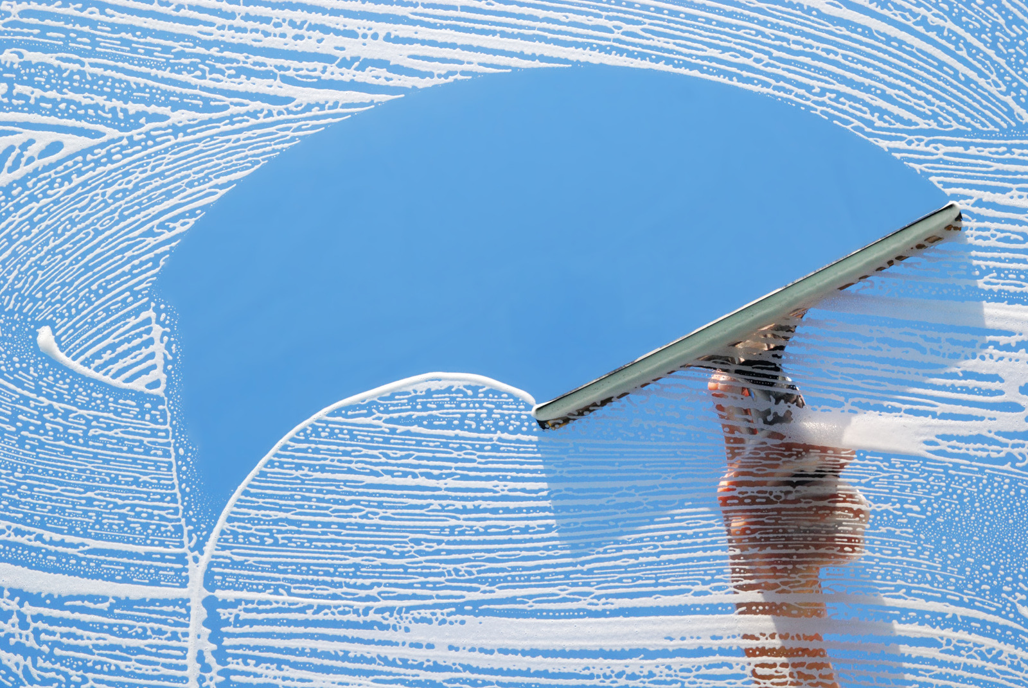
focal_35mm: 40
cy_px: 344
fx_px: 1158
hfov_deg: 47.9
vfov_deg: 33.1
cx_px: 514
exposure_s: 1/500
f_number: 9
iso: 800
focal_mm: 27
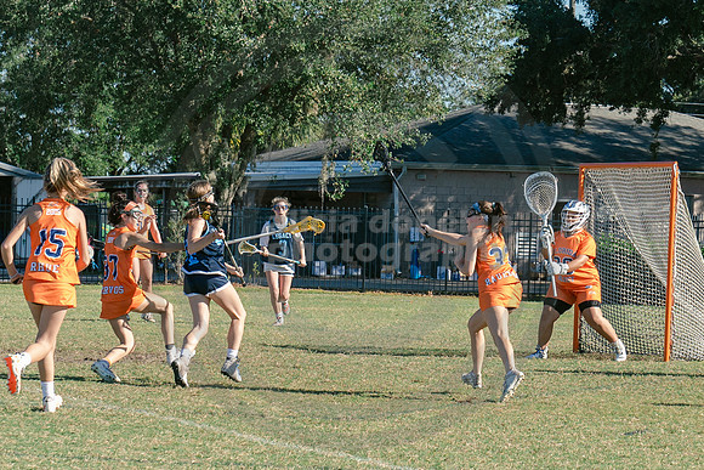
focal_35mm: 172
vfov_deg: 8.0
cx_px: 554
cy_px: 254
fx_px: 3358
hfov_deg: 11.9
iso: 250
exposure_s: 1/800
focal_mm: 70
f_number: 5.6
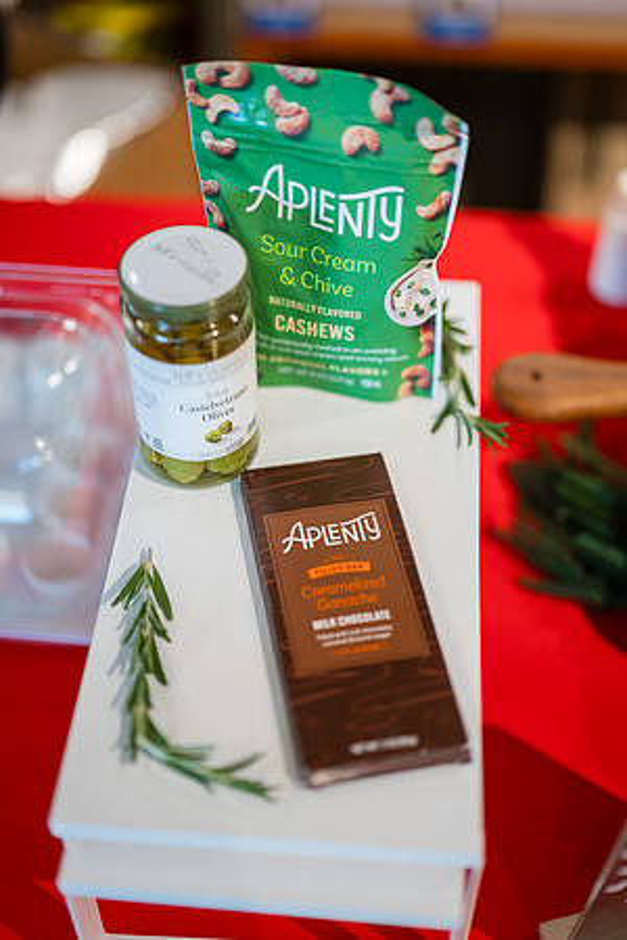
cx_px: 314
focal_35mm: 50
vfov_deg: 39.6
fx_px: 1306
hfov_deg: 27.0
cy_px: 470
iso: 800
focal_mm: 50
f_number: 1.2
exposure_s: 1/640
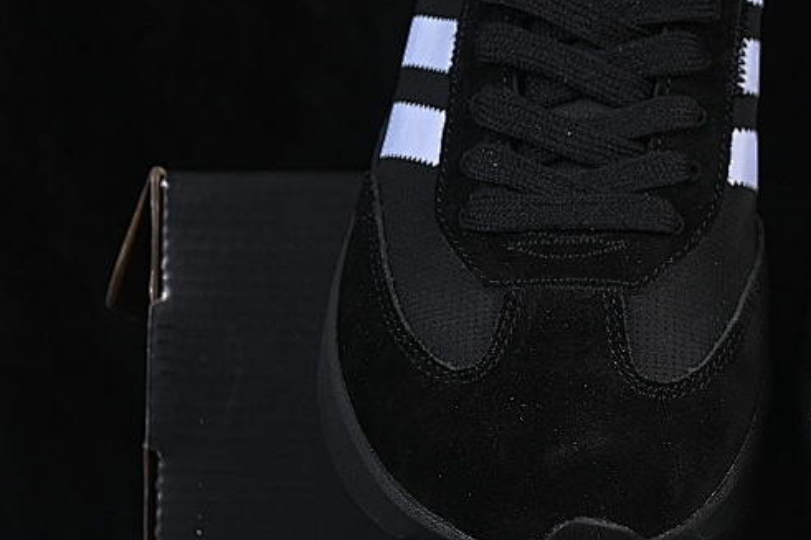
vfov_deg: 8.3
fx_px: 3716
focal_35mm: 165
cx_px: 785
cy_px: 213
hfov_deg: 12.3
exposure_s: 1/60
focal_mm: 50
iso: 160
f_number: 6.3
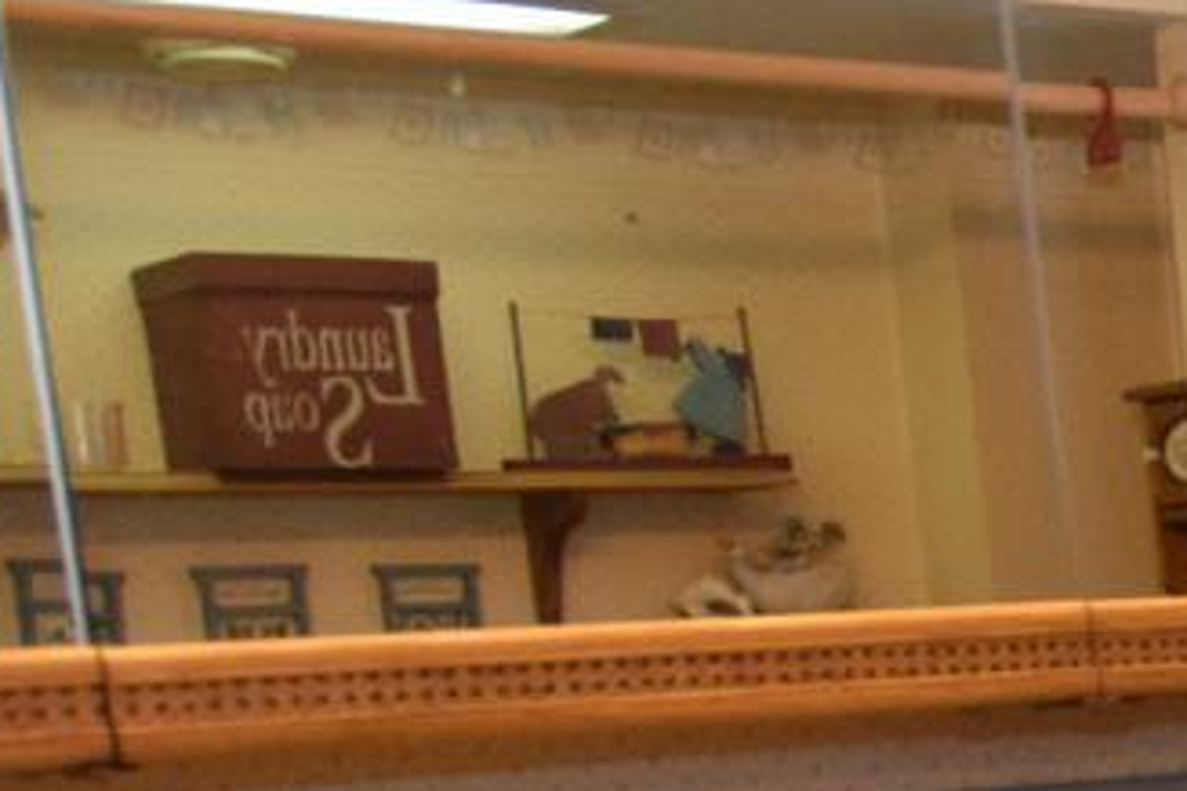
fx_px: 3099
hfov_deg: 14.6
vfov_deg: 13.9
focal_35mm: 94
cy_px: 1054
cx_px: 2791
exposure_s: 1/200
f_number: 4
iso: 1100
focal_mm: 10
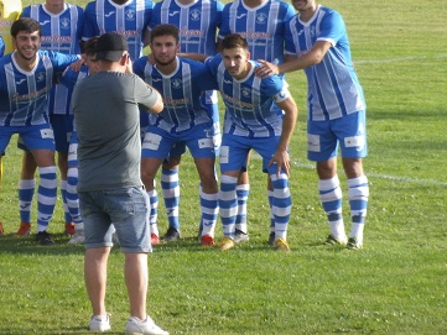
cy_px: 105
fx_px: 7324
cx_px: 214
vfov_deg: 2.6
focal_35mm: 567
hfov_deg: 3.5
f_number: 5.4
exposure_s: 1/160
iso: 80
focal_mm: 60.3
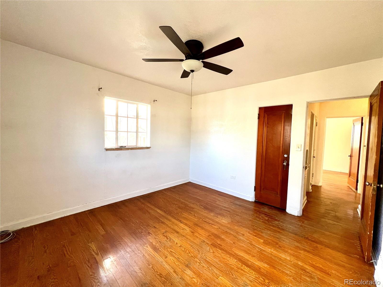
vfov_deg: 89.9
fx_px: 144
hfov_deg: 106.2
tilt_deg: -3.3
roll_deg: -1.0
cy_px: 144
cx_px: 192
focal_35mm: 13
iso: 100
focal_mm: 1.57
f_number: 1.8
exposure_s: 1/99
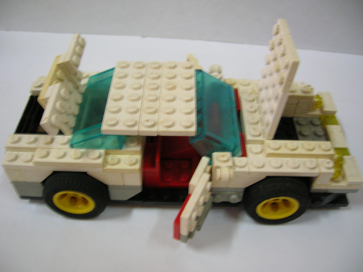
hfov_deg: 54.0
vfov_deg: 41.7
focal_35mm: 34
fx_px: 356
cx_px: 182
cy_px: 136
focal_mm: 5.7
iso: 100
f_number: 2.9
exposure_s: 1/6.8
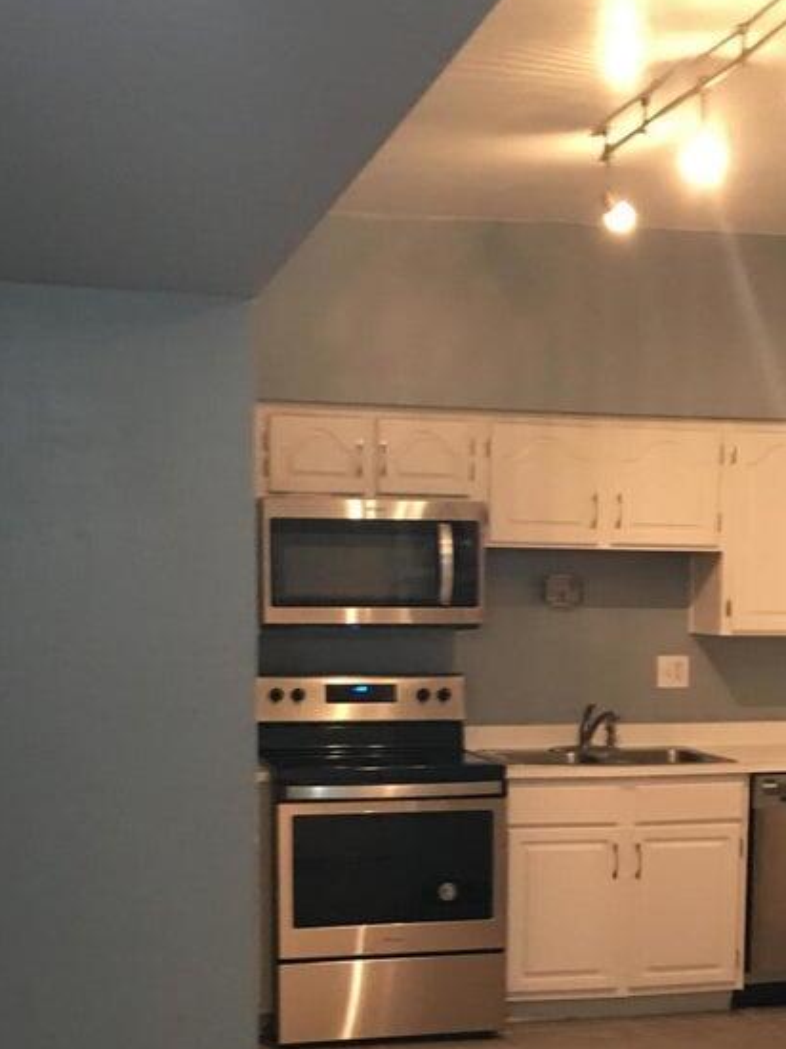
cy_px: 824
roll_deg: -0.5
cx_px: 452
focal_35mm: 54
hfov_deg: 27.0
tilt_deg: -7.3
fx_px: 1636
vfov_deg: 34.6
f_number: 2.2
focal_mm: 4.15
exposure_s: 1/8
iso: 100
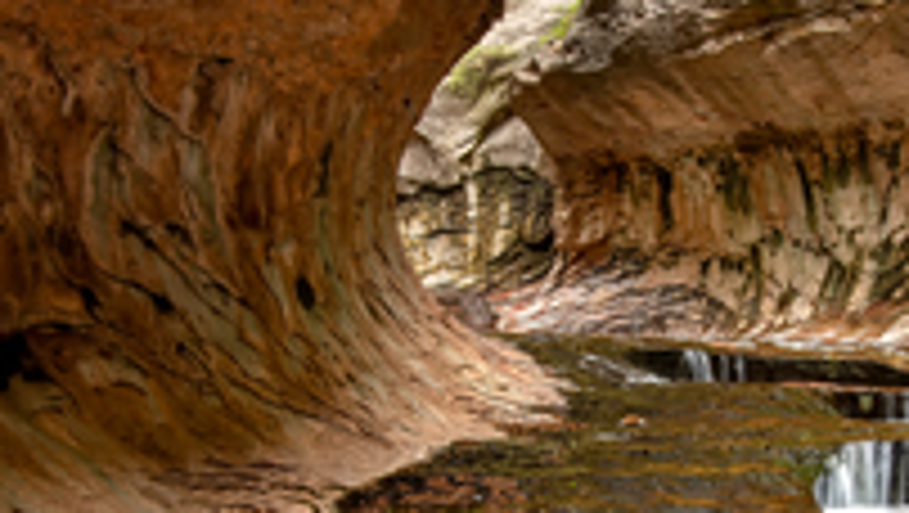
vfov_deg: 12.9
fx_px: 2243
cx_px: 680
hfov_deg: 22.7
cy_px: 511
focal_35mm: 93
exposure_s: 1/4
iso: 64
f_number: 5
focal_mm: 32
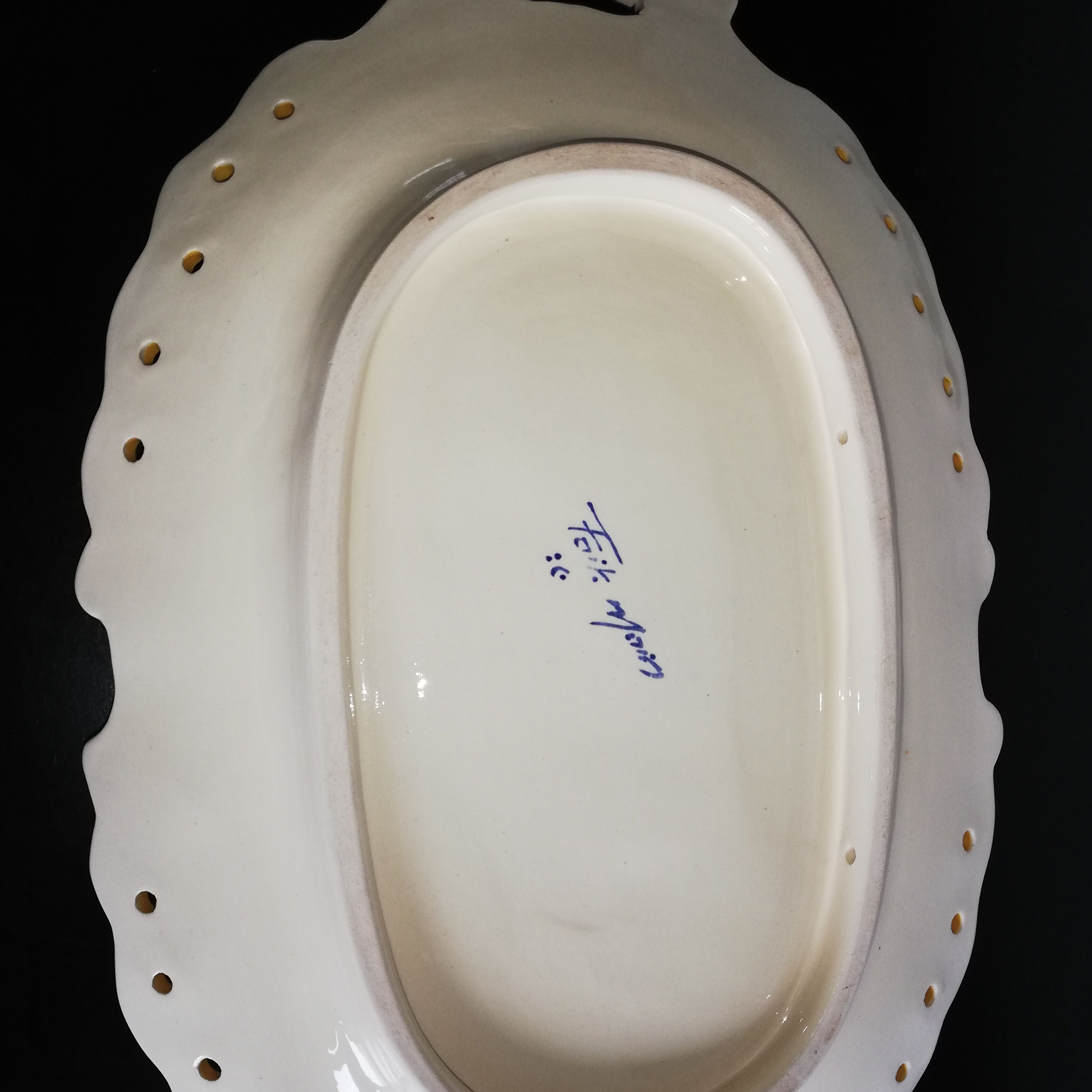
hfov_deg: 52.5
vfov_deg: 52.0
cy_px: 675
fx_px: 1106
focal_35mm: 31
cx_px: 545
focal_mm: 3.81
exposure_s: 1/33.3
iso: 160
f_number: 2.2
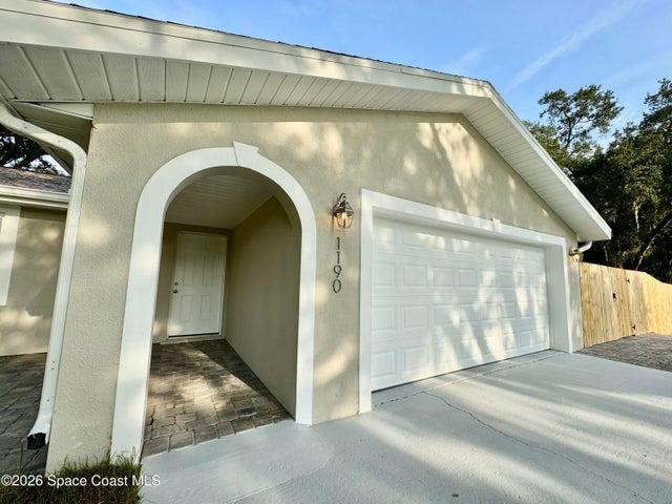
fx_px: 272
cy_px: 252
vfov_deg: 85.7
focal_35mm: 14
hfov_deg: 102.1
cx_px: 336
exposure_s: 1/756
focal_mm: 2.22
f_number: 2.2
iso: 40
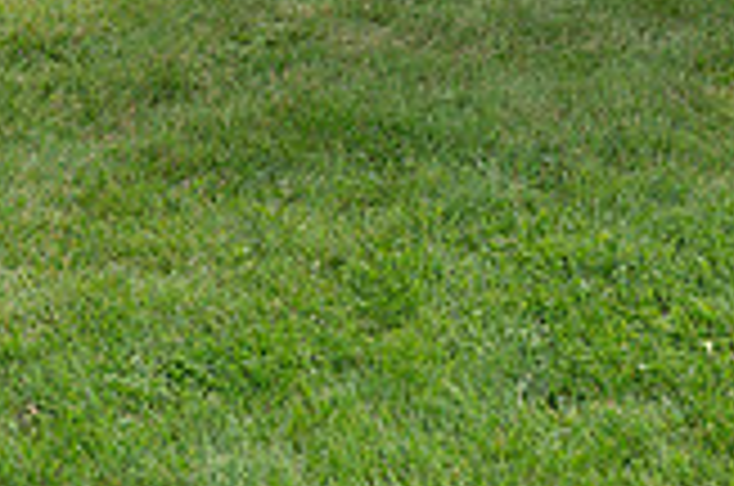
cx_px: 707
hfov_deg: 15.3
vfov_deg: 9.8
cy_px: -371
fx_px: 2686
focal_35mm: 132
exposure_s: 1/400
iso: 400
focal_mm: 37
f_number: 5
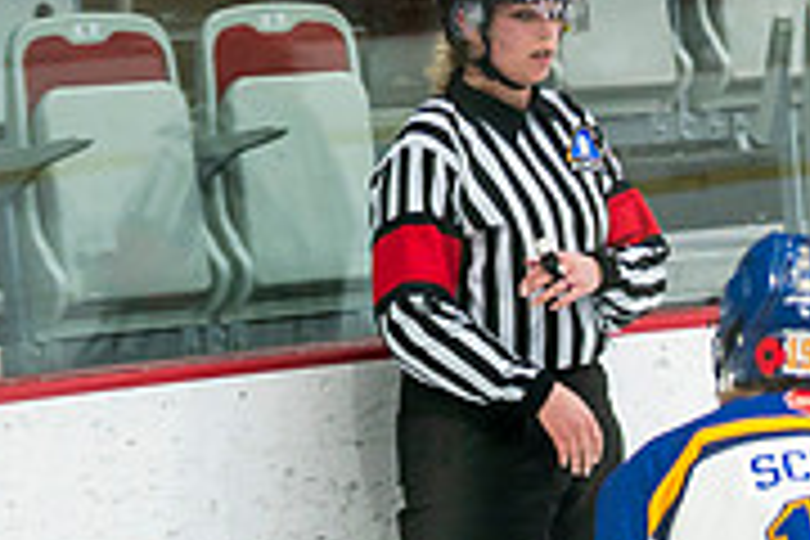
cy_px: 676
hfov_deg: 6.9
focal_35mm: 299
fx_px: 6727
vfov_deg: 4.6
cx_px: 905
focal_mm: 70
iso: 640
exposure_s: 1/640
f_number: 2.8
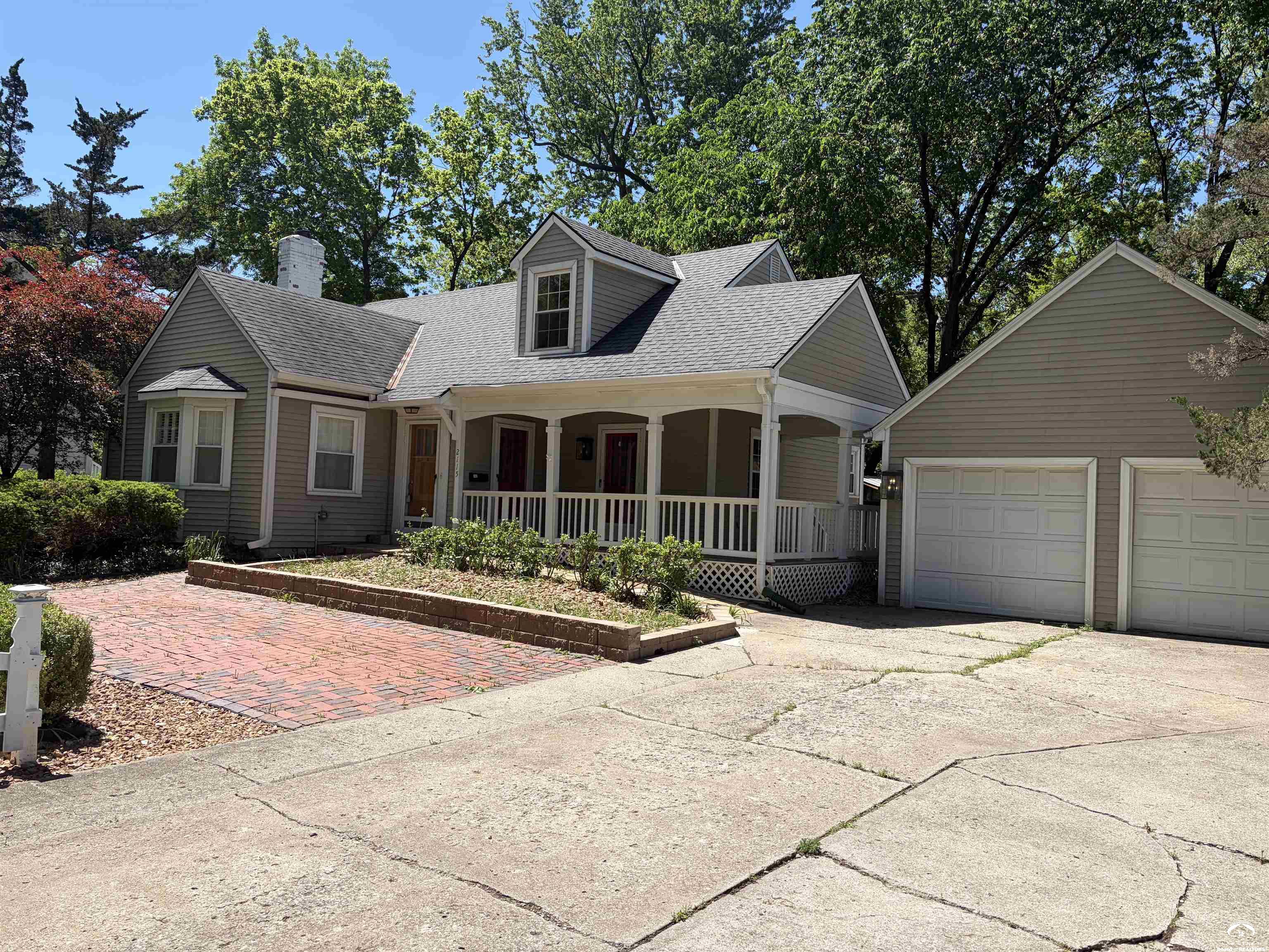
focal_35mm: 26
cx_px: 634
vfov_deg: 53.1
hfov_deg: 67.3
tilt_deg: +3.1
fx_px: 953
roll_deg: -1.8
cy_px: 476
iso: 50
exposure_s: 1/2985
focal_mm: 5.96
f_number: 1.6
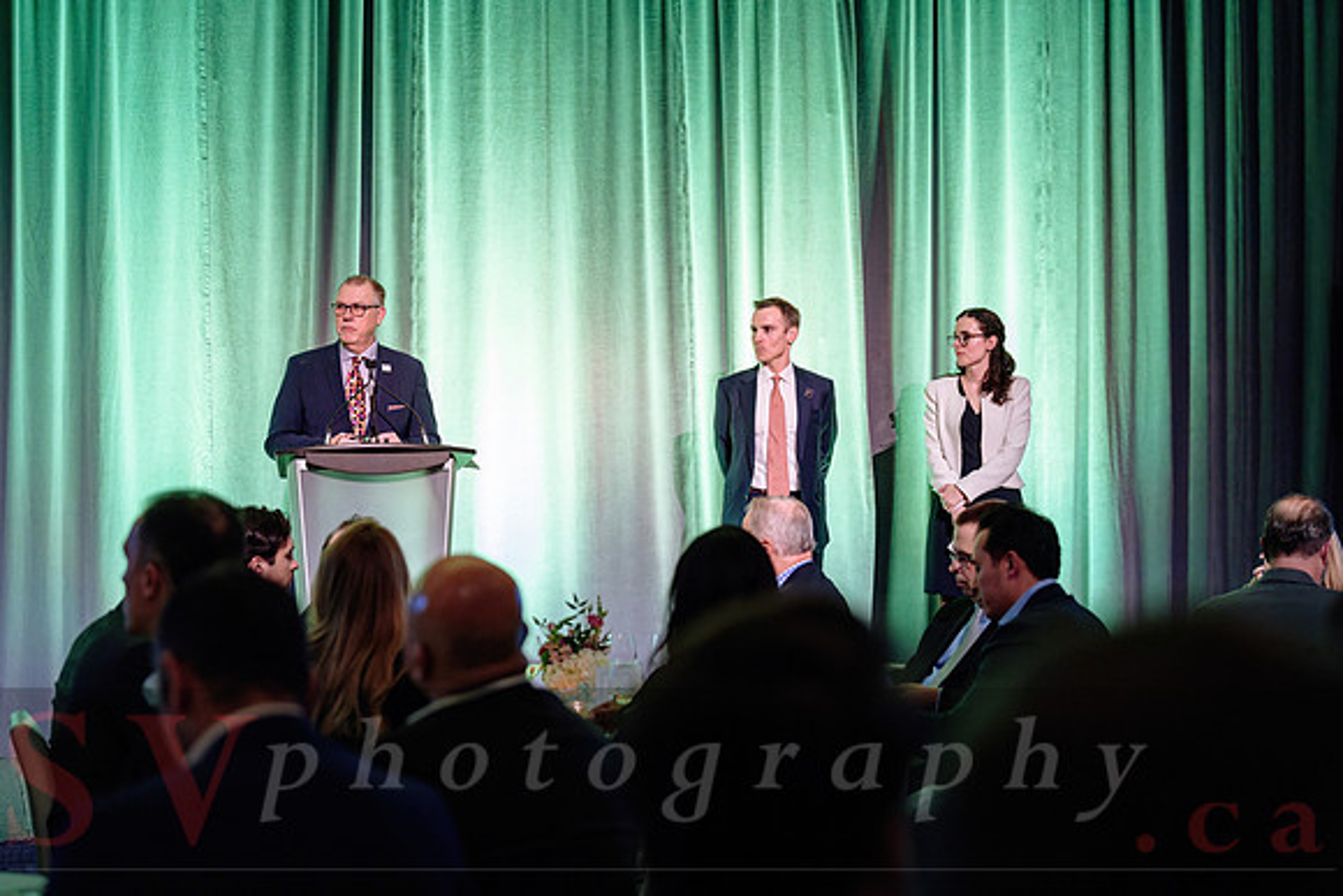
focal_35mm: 72
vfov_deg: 18.9
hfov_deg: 28.1
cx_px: 672
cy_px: 448
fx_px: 2687
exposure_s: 1/200
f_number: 2.8
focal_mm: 72
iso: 3200
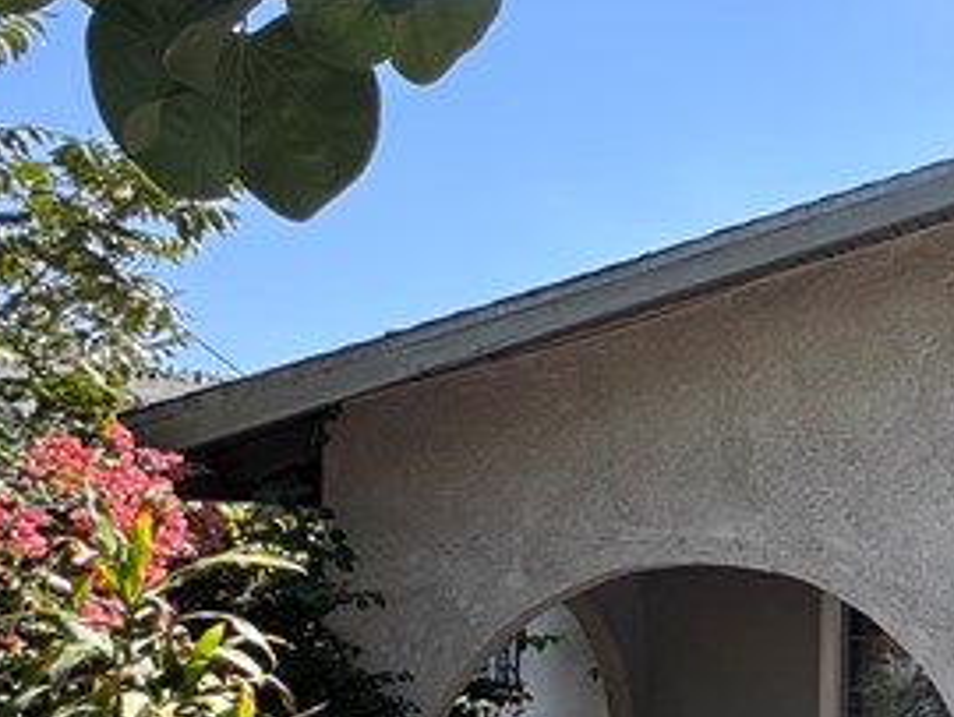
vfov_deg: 26.8
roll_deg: -0.4
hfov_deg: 26.4
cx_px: 1424
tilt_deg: +1.4
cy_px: 615
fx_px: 1462
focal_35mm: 53
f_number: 2.2
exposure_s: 1/267
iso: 40
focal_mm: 2.22
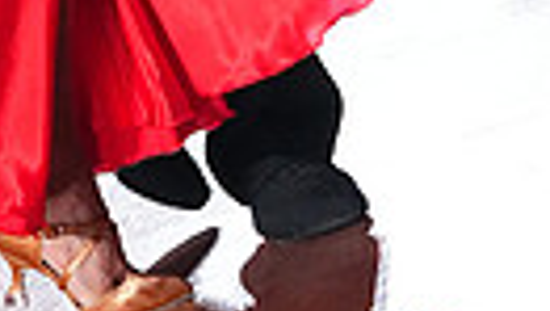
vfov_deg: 2.4
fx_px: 7358
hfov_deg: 4.3
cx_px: -36
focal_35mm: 504
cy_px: -471
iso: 8000
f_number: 4.5
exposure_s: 1/400
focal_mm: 109
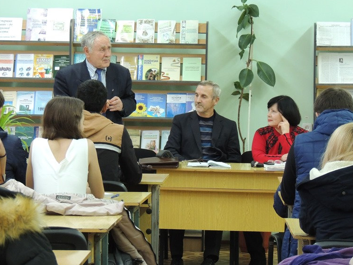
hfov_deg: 15.4
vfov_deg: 11.6
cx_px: 168
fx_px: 1306
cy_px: 138
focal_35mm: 128
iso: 800
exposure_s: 1/25
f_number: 4.2
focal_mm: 21.4
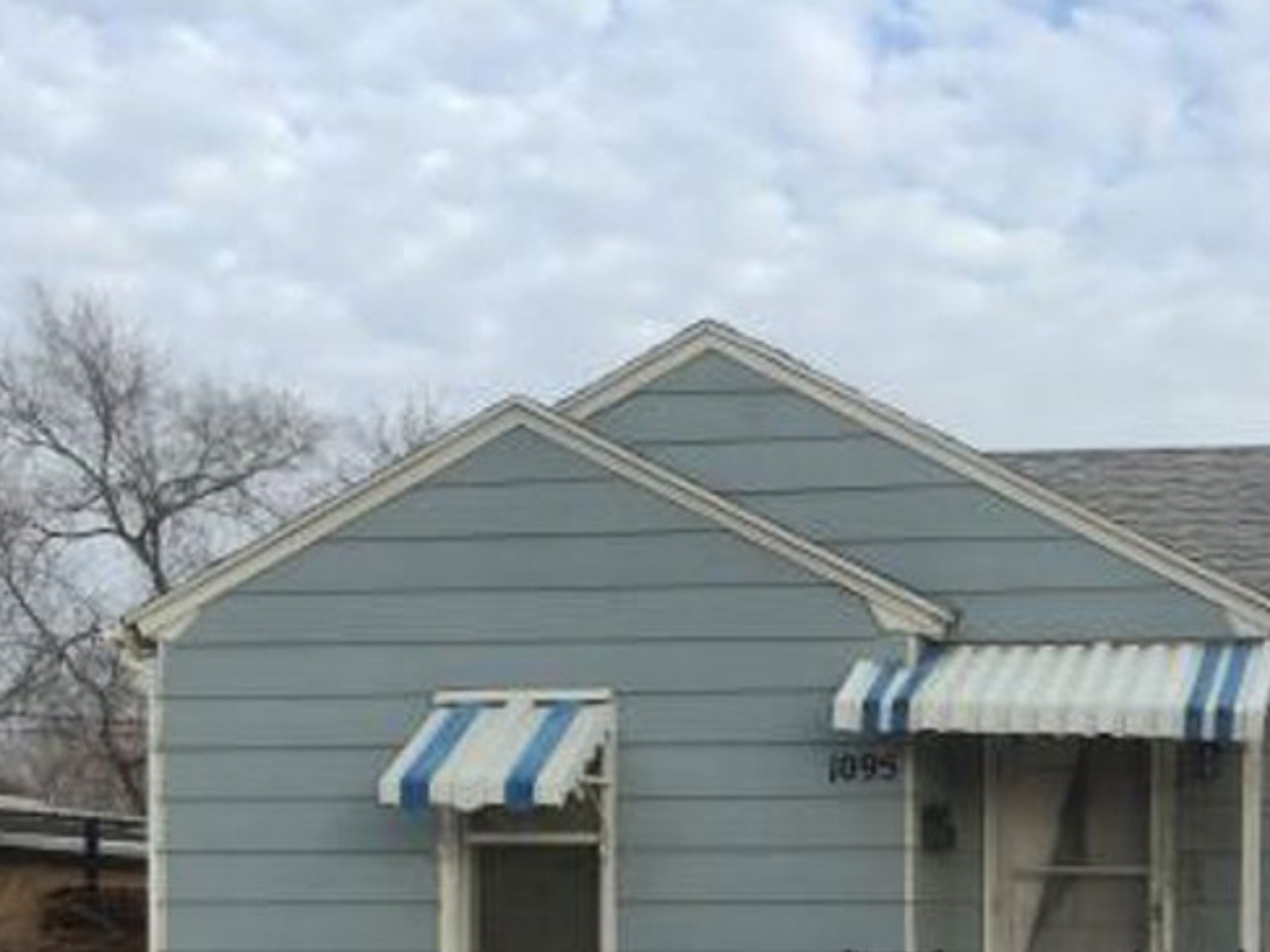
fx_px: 2237
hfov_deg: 29.8
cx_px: 1239
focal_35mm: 61
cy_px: 983
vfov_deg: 22.9
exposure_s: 1/920
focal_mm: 4.15
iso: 32
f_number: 2.2
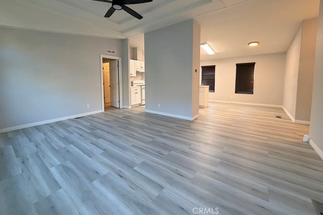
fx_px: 135
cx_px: 158
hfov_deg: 100.4
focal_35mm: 15
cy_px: 91
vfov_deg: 76.8
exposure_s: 1/120
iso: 320
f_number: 2.2
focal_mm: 2.22
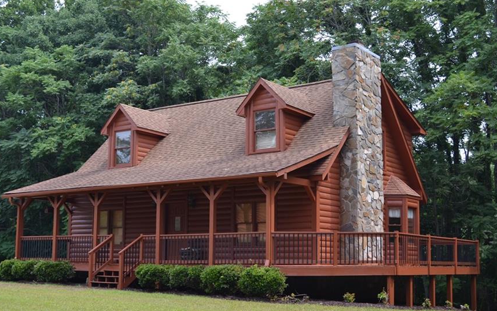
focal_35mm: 51
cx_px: 242
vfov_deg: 25.3
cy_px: 166
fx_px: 691
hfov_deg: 39.6
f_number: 5.6
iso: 100
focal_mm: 28
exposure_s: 1/125
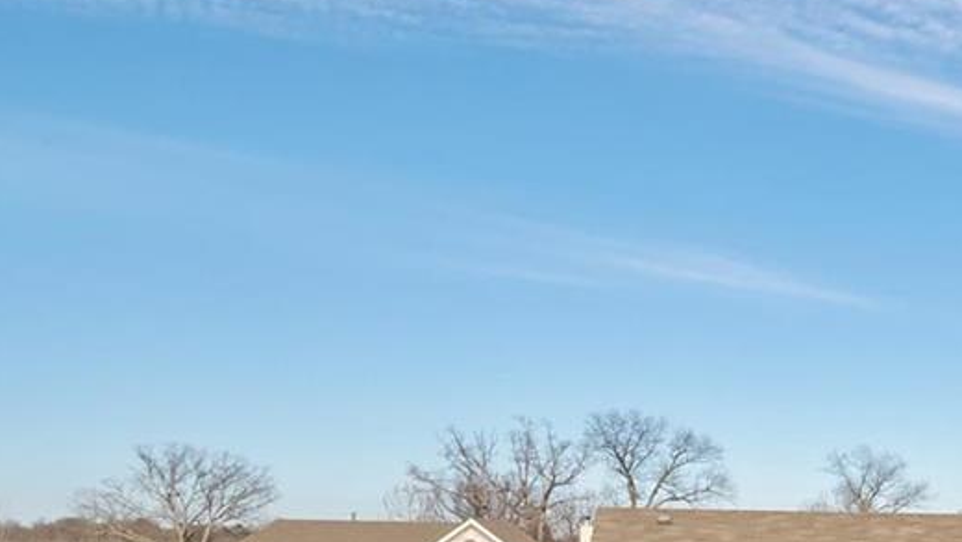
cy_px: 603
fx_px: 1480
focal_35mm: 58
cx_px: 1354
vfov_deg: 19.8
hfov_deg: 27.6
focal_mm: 9
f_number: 8
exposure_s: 1/800
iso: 400
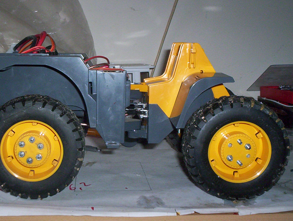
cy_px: 116
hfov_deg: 35.9
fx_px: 450
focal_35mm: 53
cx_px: 106
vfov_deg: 27.6
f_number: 4.5
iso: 140
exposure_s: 1/60
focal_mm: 4.99
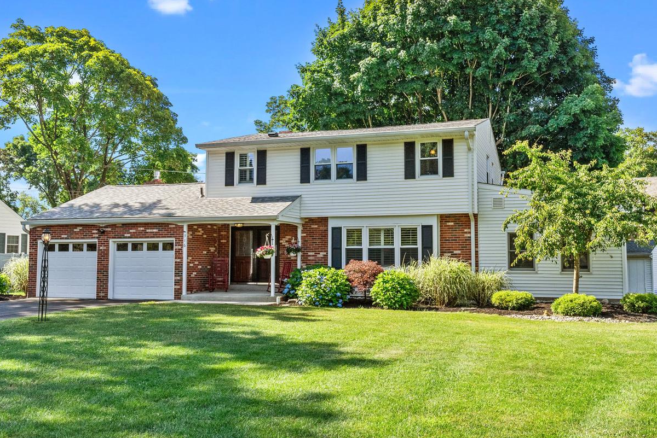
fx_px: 657
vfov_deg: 36.9
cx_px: 329
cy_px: 218
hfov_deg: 53.1
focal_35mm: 36
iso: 800
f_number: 11
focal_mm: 30
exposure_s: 1/500
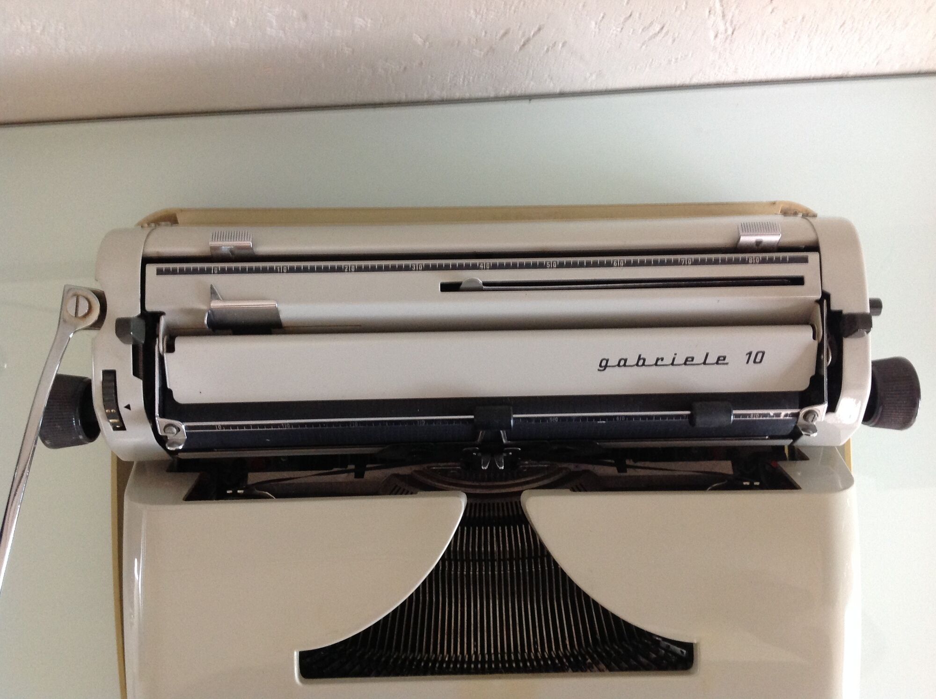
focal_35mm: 35
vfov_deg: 40.6
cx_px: 468
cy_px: 350
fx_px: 945
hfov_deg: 52.7
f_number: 2.4
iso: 160
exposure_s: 1/15
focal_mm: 4.28
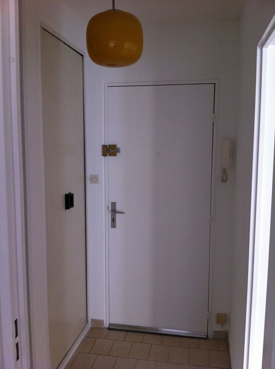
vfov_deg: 52.7
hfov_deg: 40.6
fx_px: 372
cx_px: 138
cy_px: 184
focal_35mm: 35
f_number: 2.8
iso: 125
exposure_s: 1/120
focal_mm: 3.85
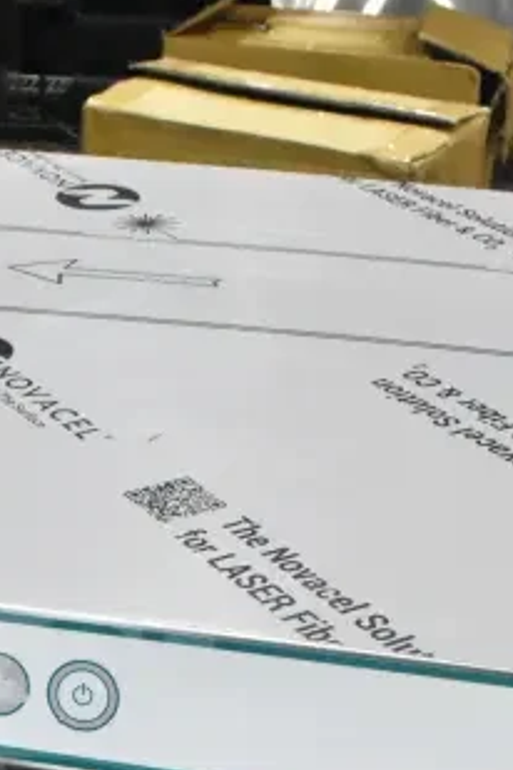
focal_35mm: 80
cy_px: 791
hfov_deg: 16.7
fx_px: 1710
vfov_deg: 24.1
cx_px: 0
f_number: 8
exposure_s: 1/250
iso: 6400
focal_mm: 18
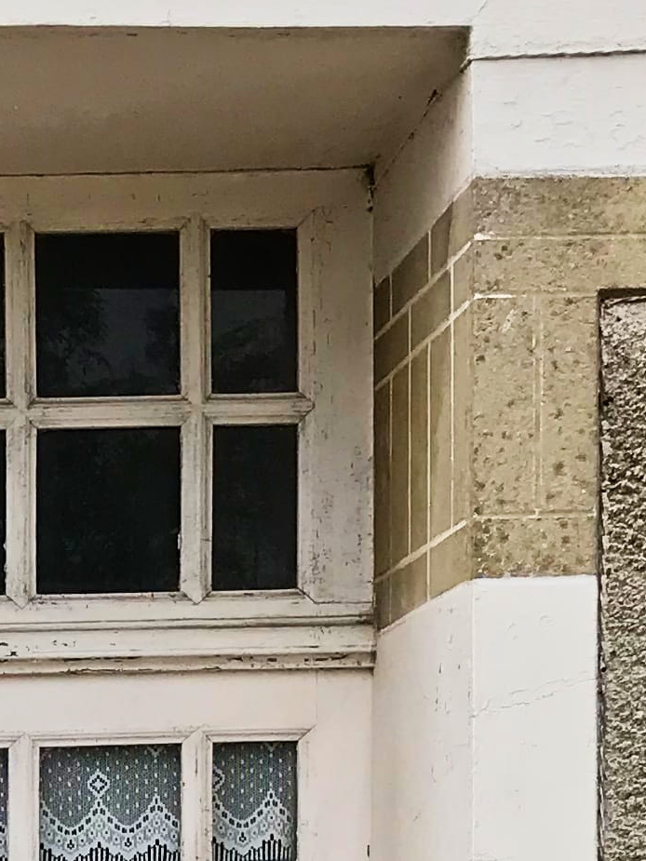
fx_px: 3035
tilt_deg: -2.9
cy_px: 1057
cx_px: -256
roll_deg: +0.3
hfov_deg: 11.7
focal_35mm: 122
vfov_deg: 15.5
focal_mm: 3.99
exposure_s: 1/1681
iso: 20
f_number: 1.8
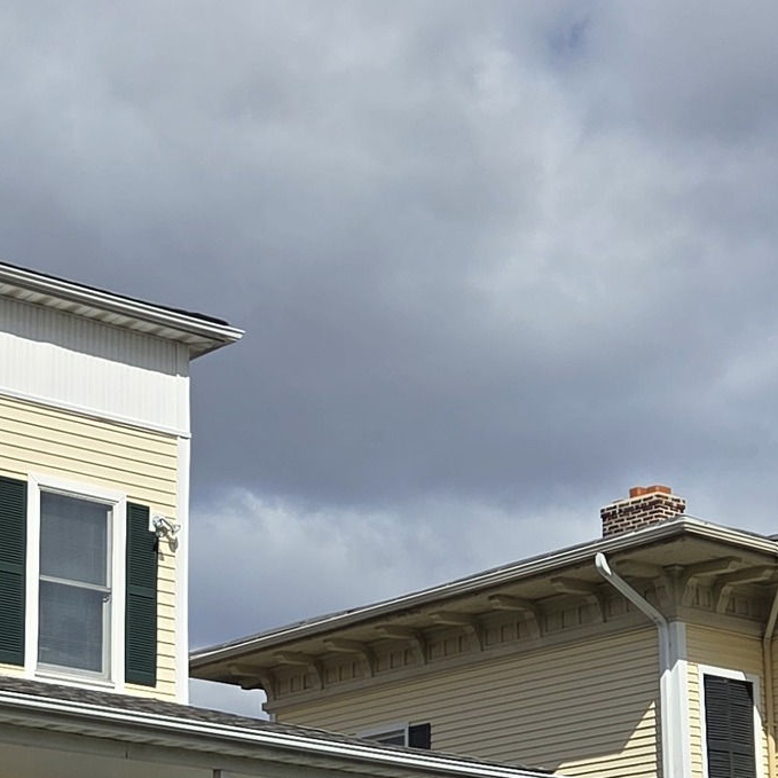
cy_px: 642
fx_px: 2339
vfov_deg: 18.7
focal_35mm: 92
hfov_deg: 18.6
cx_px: 78
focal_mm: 5.4
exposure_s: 1/7891
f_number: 1.8
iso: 64
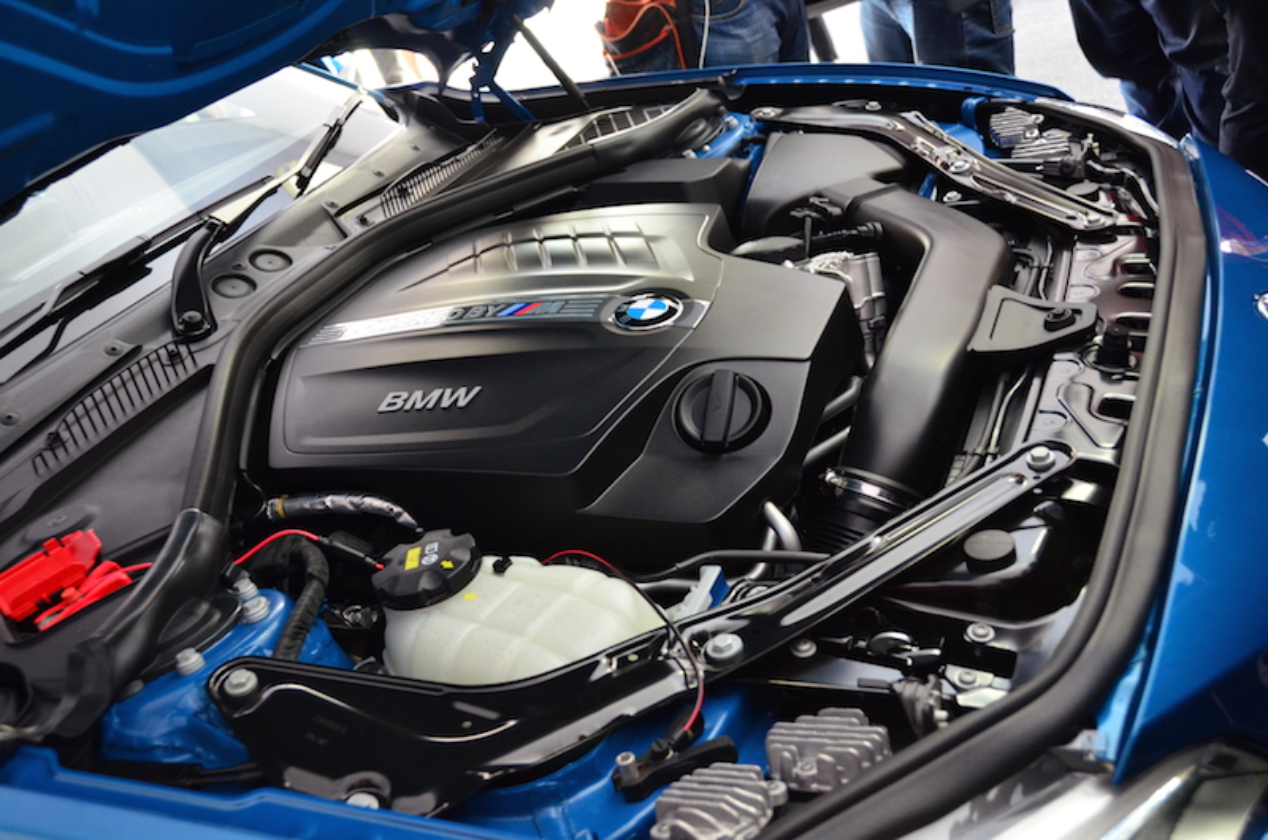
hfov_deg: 53.2
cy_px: 420
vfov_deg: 36.7
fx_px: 1265
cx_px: 634
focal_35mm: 36
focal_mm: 24
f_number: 3.8
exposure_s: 1/25
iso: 1600
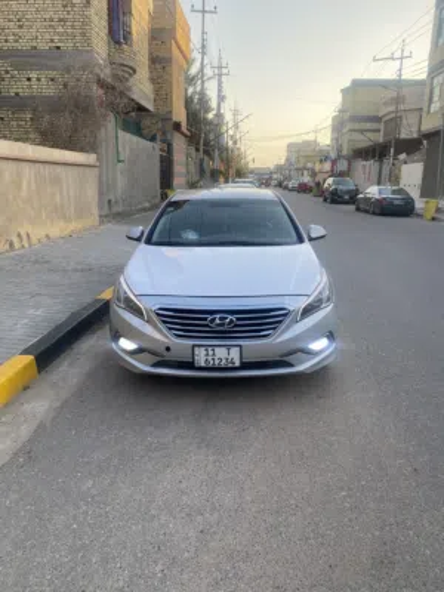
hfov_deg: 53.1
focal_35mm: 26
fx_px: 445
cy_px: 296
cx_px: 222
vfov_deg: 67.3
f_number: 1.8
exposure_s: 1/465
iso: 32
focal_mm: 4.25
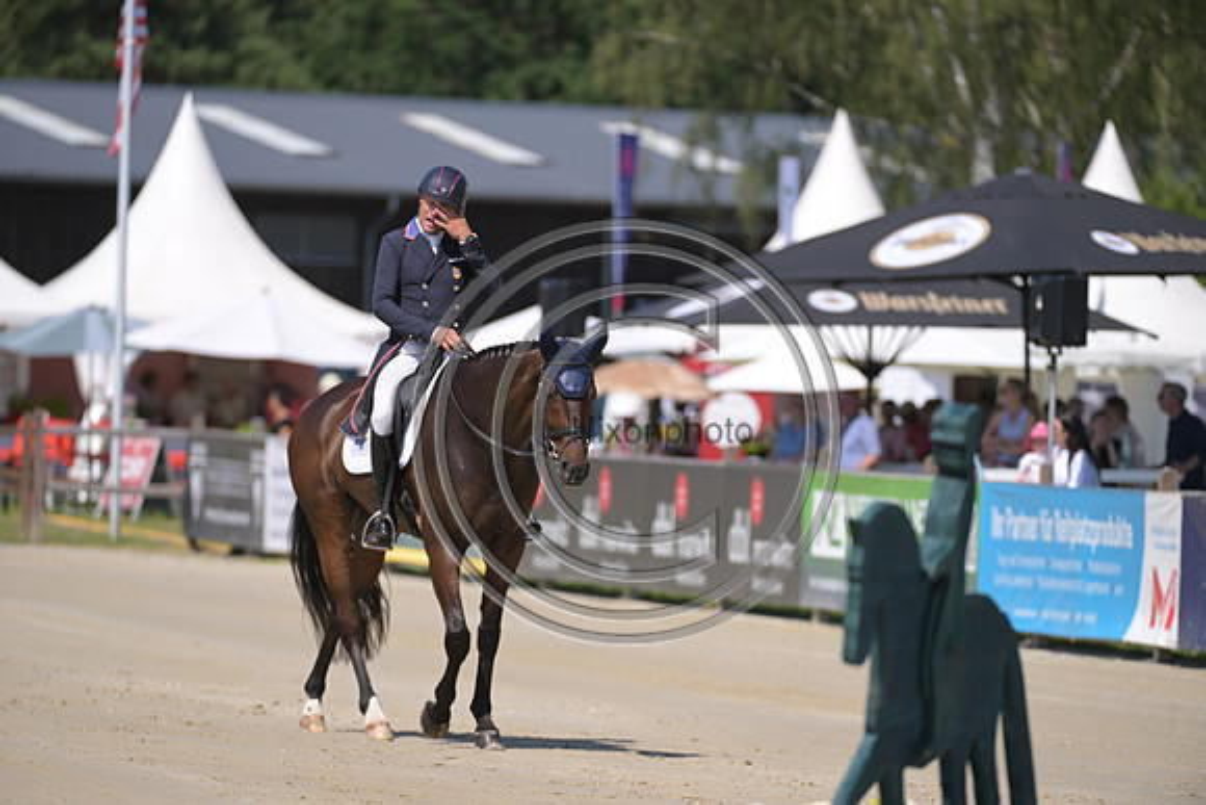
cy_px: 402
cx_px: 603
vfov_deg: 4.2
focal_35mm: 330
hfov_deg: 6.2
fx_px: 11057
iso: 180
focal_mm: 330
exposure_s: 1/1250
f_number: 5
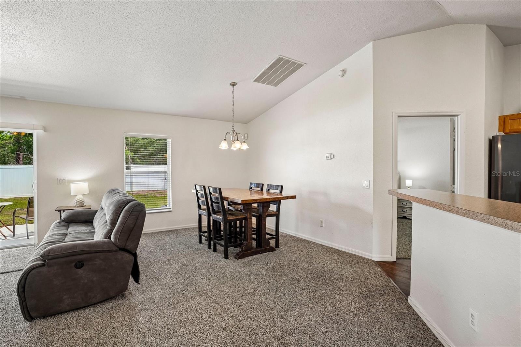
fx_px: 246
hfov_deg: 93.3
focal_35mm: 17
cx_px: 260
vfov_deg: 70.4
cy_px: 174
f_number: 9
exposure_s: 1/20
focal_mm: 17
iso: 400
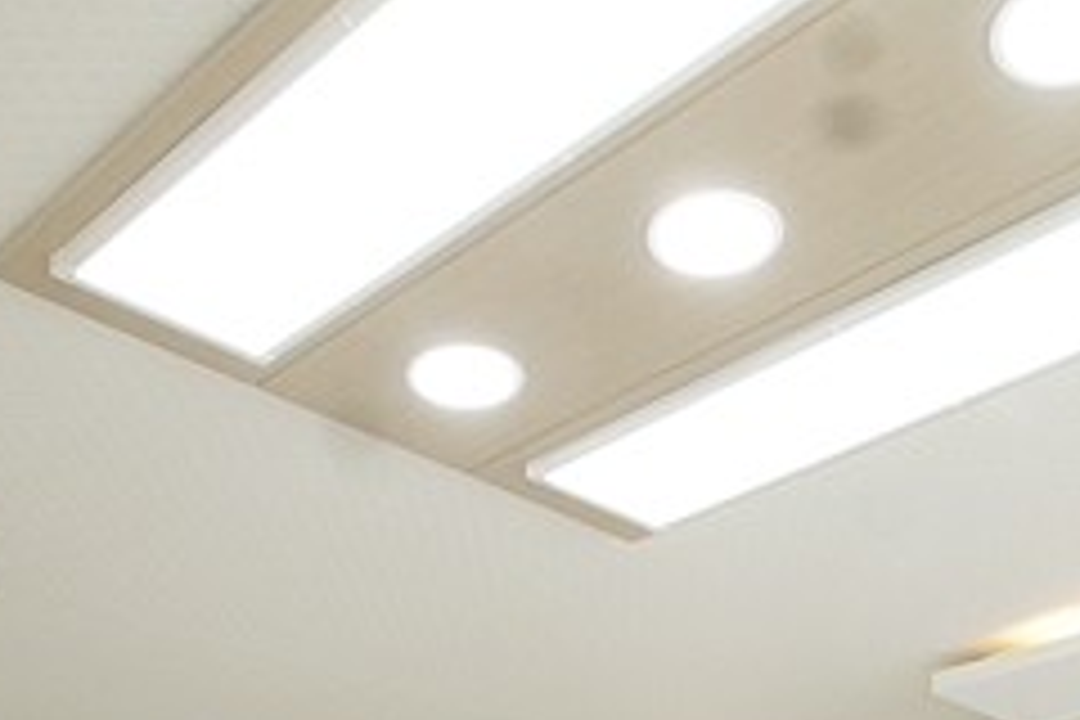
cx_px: 724
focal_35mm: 50
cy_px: 1188
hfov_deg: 39.1
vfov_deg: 21.1
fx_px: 1500
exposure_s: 1/30
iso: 800
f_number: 9
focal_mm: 10
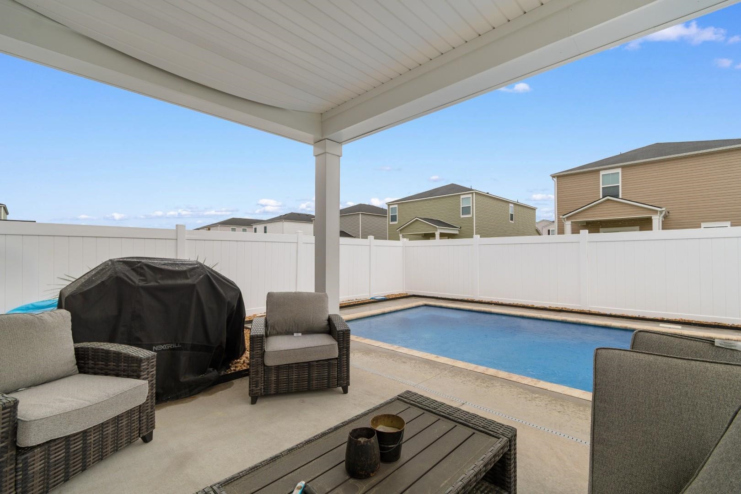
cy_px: 247
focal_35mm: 15
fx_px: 309
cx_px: 370
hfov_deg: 100.4
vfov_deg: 77.3
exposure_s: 1/200
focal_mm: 10
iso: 100
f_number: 7.1
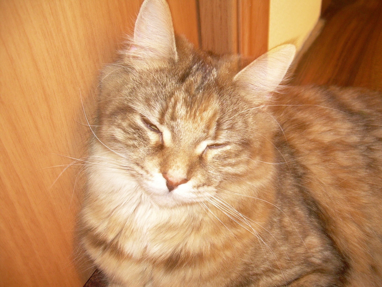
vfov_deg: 37.7
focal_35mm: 38
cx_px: 191
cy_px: 144
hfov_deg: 49.0
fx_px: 419
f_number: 2.8
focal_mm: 6.3
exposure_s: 1
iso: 200
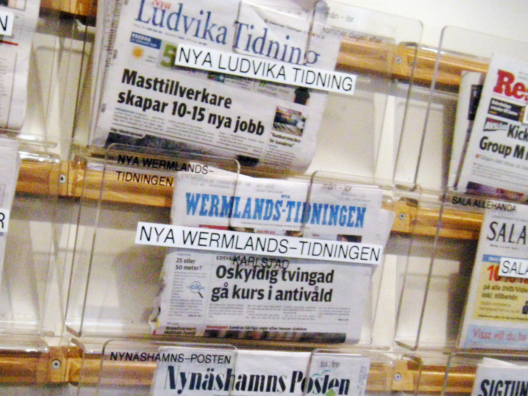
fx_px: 1175
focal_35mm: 77
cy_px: 284
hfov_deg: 25.3
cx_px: 240
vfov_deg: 19.0
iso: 400
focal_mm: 7.5
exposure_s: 1/81.5
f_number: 3.4
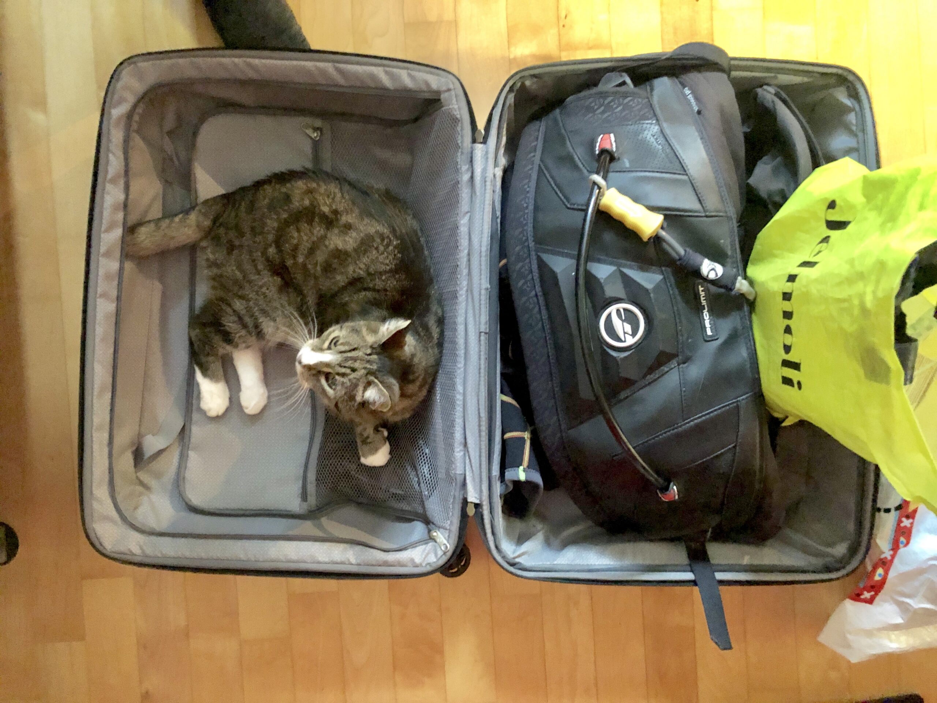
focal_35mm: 28
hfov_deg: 63.4
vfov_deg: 49.7
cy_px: 352
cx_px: 468
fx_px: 758
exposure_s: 1/4
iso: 400
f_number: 1.8
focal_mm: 4
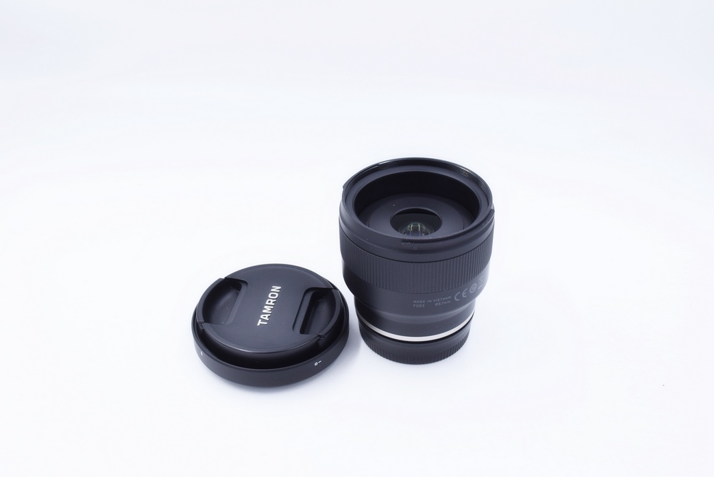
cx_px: 357
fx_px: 774
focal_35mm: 39
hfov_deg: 49.5
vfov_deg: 34.3
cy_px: 238
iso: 400
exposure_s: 1/160
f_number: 8
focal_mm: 26
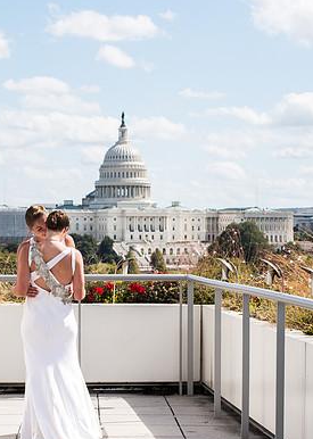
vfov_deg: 17.2
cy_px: 316
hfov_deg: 12.3
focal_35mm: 116
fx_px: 1446
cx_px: 77
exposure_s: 1/4000
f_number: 5.6
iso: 220
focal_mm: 50
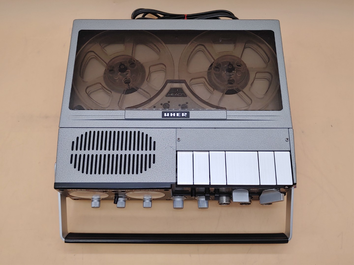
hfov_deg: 55.4
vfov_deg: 42.9
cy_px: 132
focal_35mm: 33
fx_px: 337
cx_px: 177
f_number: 1.8
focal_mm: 4.36
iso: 50
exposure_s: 1/120
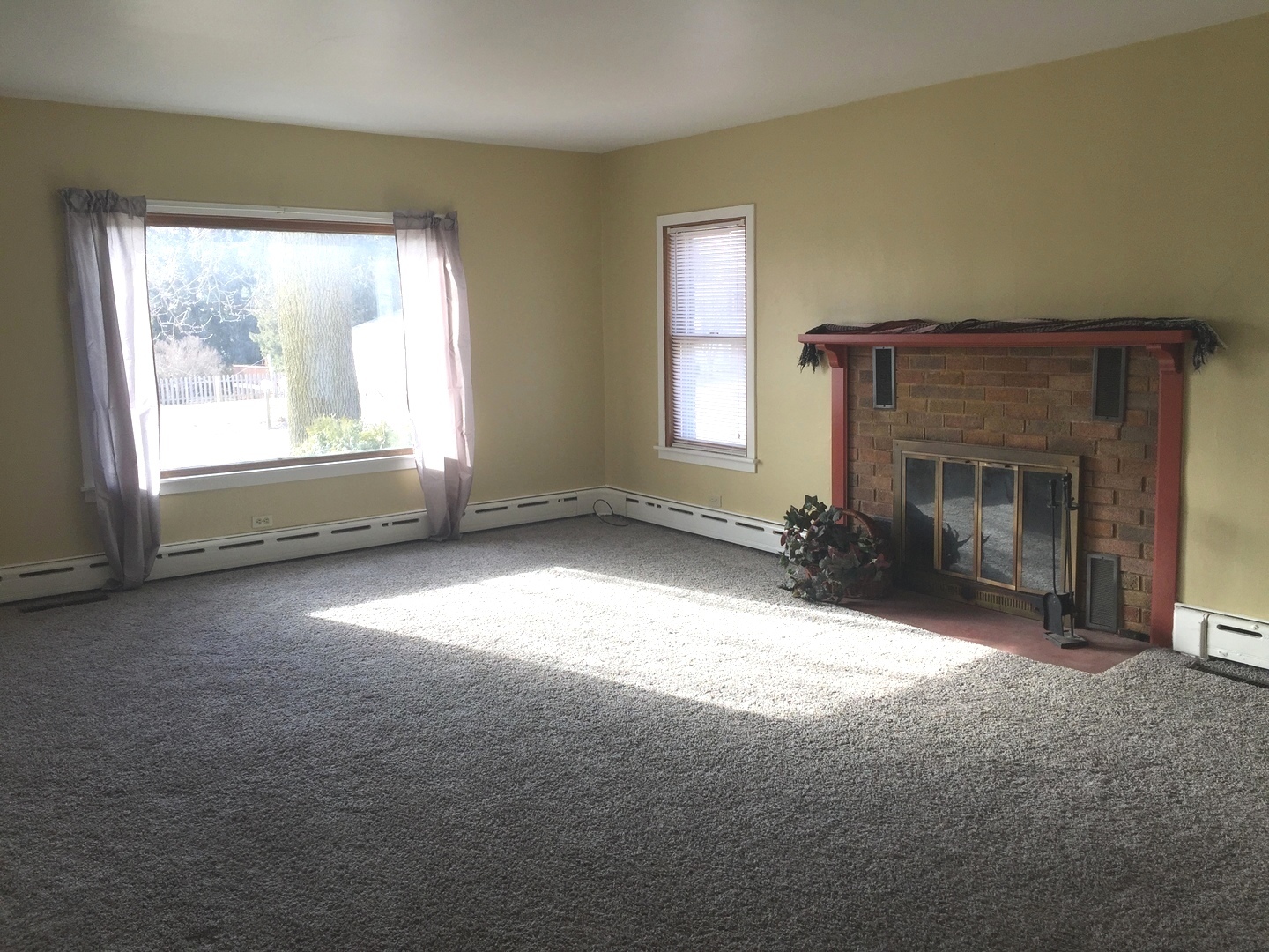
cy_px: 476
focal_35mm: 29
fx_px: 1063
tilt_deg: -6.6
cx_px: 634
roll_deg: +1.4
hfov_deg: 61.7
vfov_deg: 48.2
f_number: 2.2
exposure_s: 1/132
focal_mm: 4.15
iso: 32
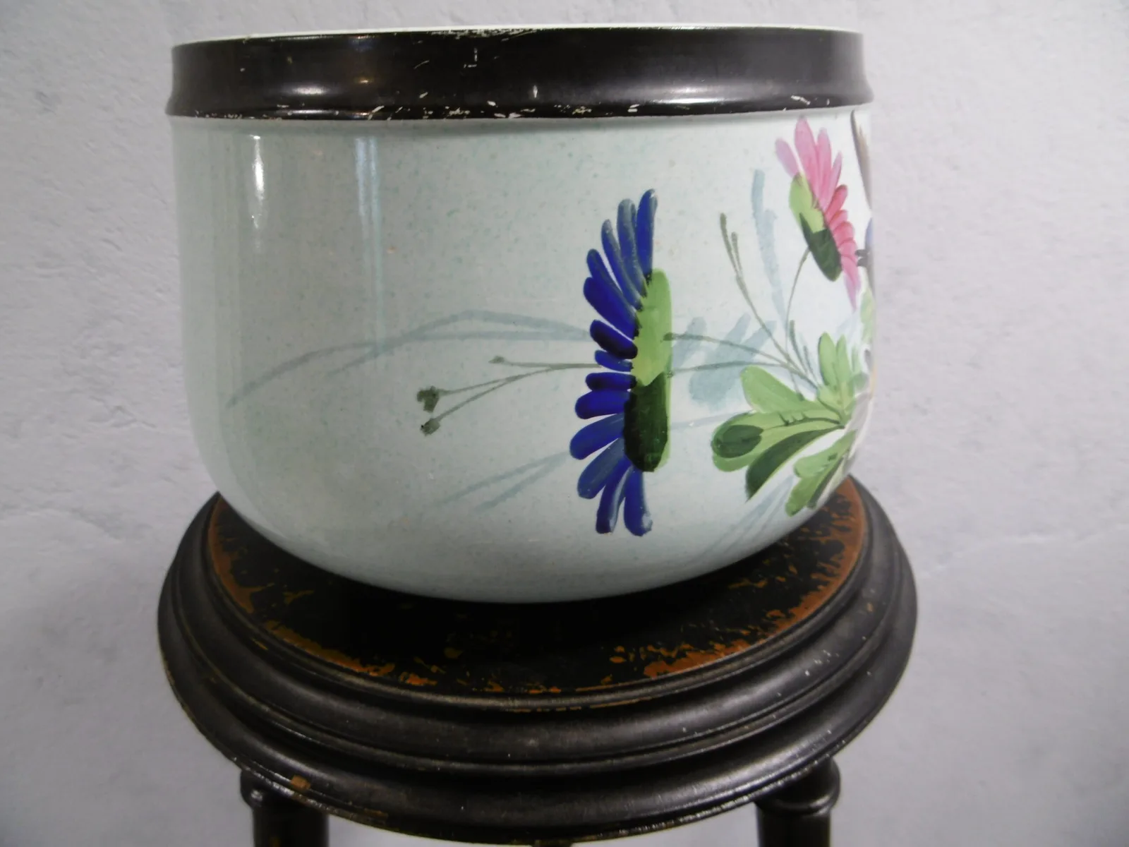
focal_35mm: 24
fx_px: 783
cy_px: 424
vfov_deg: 56.8
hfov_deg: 71.6
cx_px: 564
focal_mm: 4.3
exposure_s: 1/10
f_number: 3.1
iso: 100
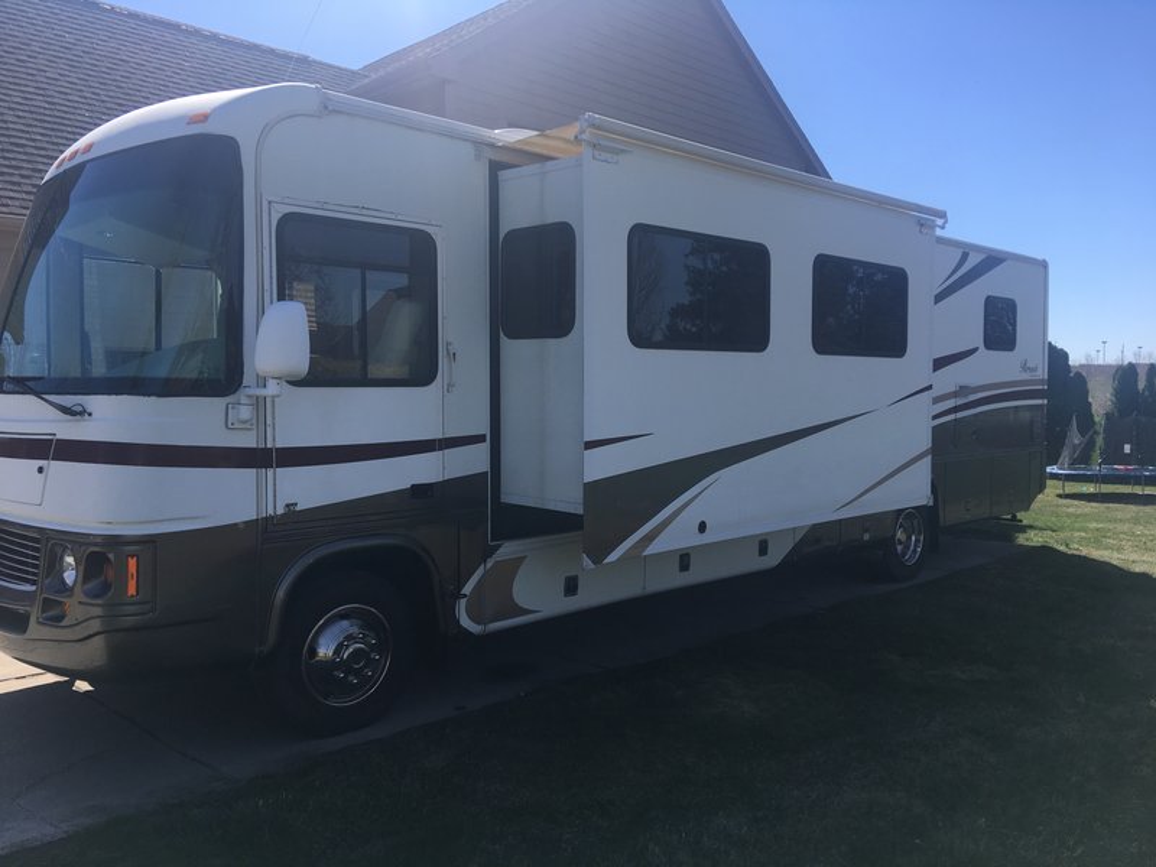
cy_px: 434
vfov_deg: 48.2
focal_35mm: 29
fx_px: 968
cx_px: 578
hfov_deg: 61.7
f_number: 2.2
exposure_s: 1/1221
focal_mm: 4.15
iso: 25
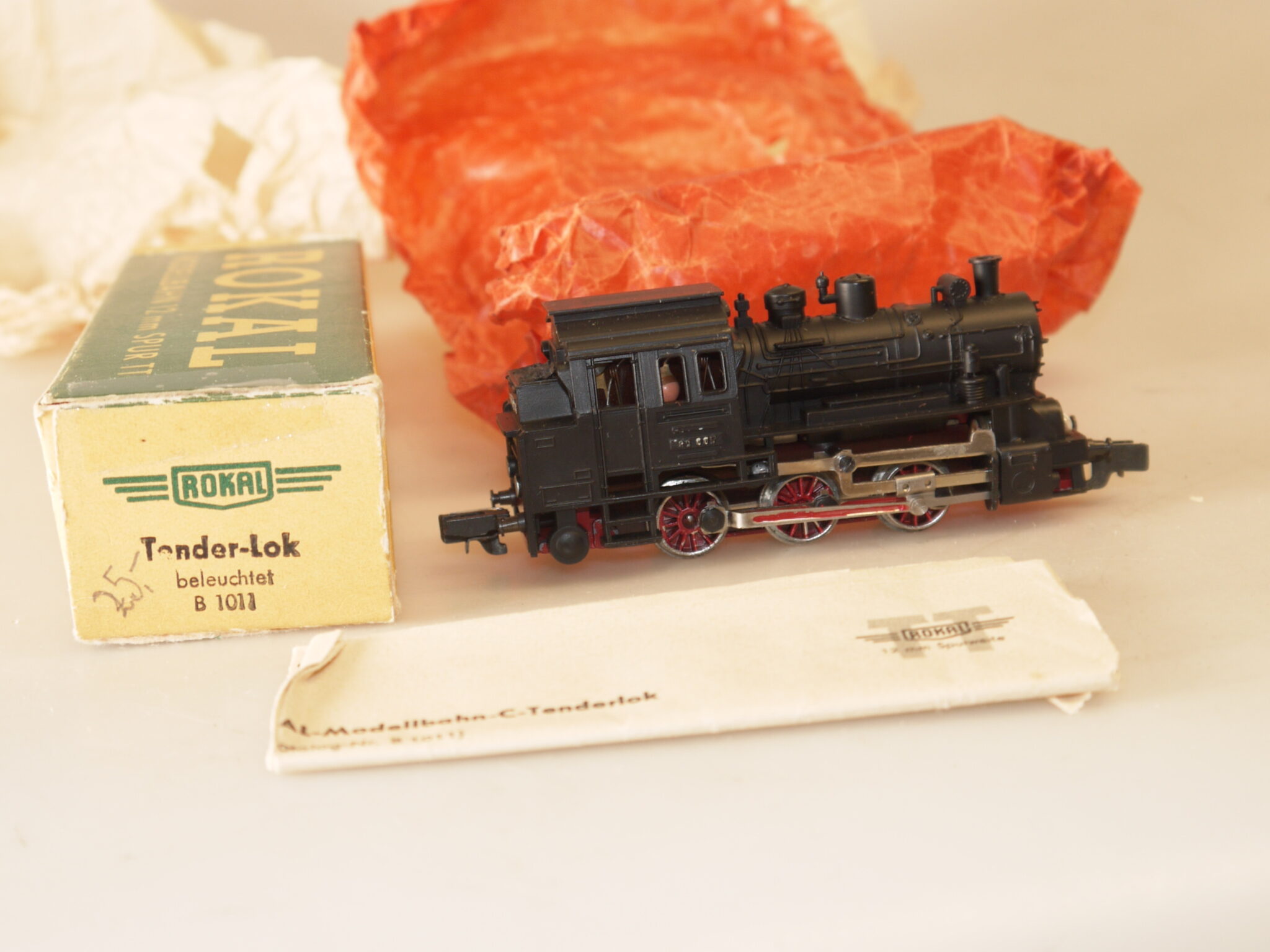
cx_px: 635
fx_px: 2275
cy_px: 476
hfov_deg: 31.2
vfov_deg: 23.7
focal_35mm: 62
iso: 100
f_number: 4.4
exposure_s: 1/40
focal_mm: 22
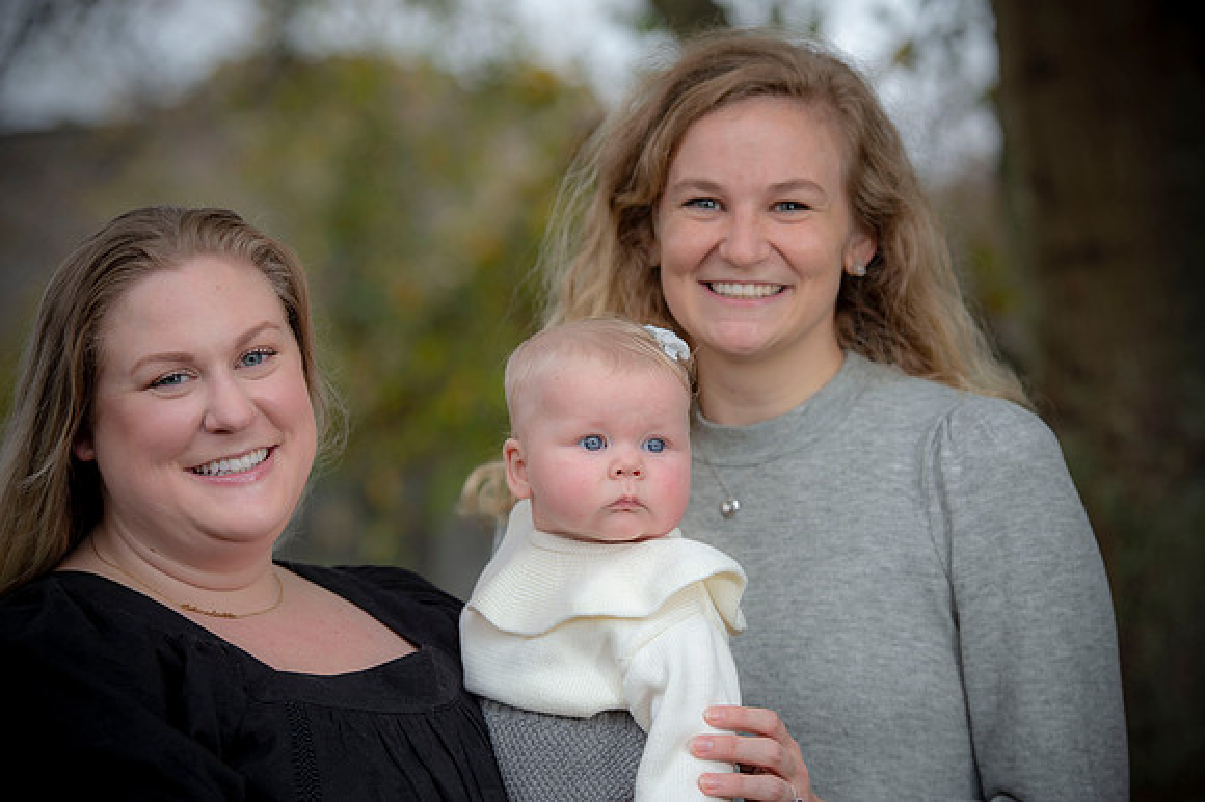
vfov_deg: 11.2
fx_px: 4081
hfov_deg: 16.8
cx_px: 602
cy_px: 401
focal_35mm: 122
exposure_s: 1/200
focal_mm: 122
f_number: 3.5
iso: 160
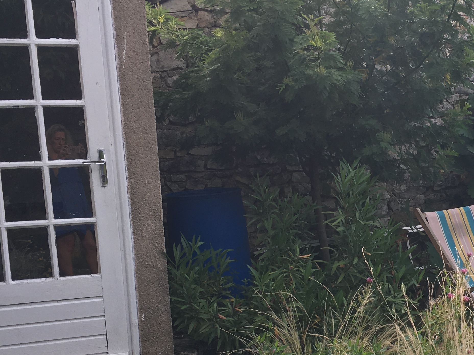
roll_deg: +2.4
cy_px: 262
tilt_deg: -5.9
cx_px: 388
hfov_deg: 29.9
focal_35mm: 63
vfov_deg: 23.1
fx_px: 863
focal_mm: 4.15
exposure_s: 1/516
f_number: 2.2
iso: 25
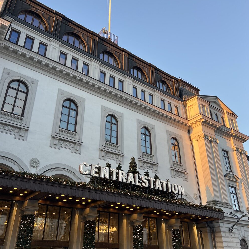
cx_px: 125
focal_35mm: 31
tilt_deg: +29.3
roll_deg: +0.7
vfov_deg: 52.5
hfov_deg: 52.5
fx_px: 252
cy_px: 125
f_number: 1.5
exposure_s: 1/173
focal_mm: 5.7
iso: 40
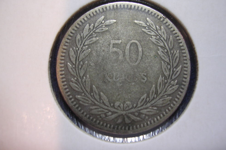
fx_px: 251
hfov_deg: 48.5
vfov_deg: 33.4
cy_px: 69
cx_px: 113
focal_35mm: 40
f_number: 2.8
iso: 100
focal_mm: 5.8
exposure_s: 1/11
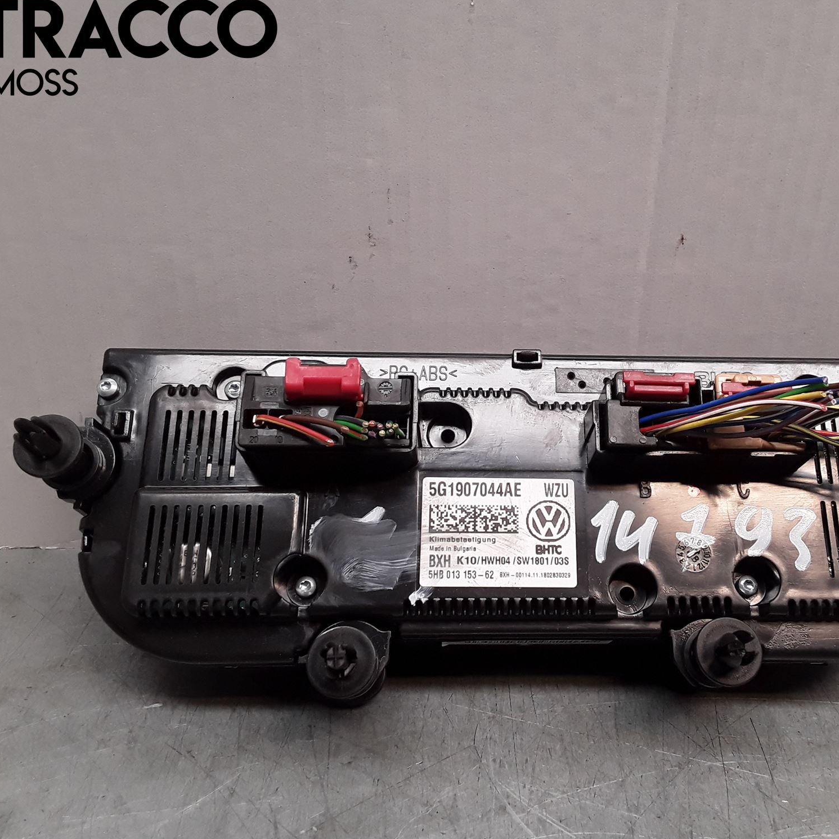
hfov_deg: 48.1
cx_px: 508
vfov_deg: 48.4
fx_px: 932
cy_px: 429
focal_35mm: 34
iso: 64
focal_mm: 2.91
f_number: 1.9
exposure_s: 1/100
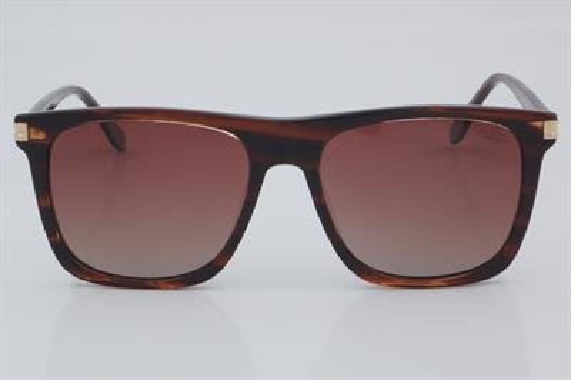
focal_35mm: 82
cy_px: 190
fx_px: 1307
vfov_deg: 16.5
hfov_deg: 24.6
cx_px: 286
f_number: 32
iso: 100
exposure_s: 1/4
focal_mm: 55
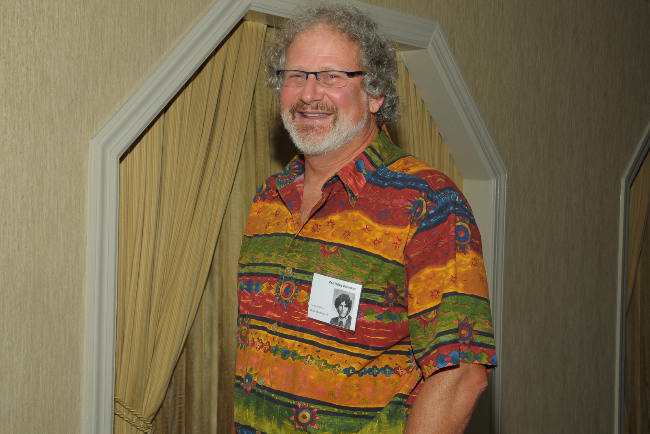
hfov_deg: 36.9
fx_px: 975
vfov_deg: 25.1
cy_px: 215
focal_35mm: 54
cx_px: 323
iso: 250
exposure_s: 1/200
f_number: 6.3
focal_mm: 32
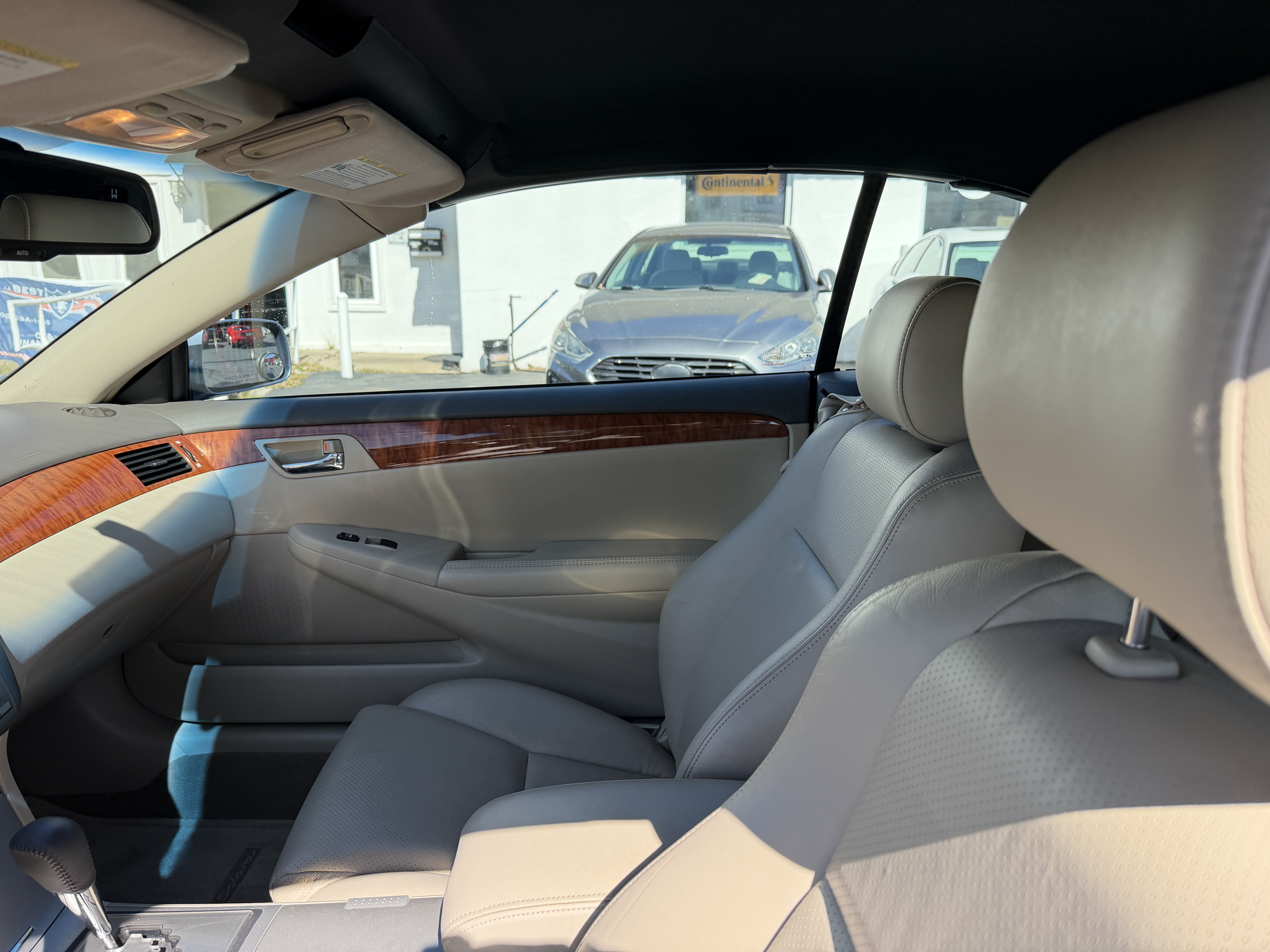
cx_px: 635
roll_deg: -0.6
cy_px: 476
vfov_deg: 56.8
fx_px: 881
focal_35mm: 24
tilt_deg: -12.8
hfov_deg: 71.6
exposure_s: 1/1653
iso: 100
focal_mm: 6.76
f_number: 1.78
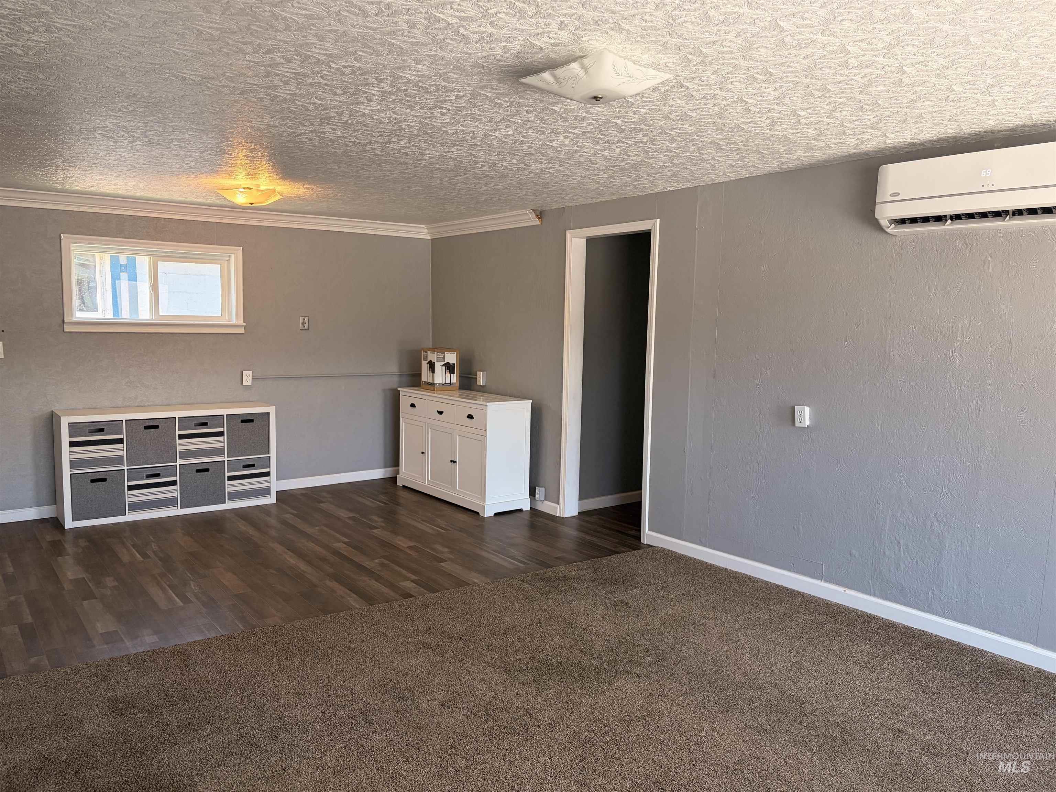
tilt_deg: -5.2
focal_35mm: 26
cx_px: 528
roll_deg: -0.7
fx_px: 793
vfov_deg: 53.1
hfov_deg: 67.3
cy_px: 396
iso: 125
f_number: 1.6
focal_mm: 5.96
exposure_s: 1/146
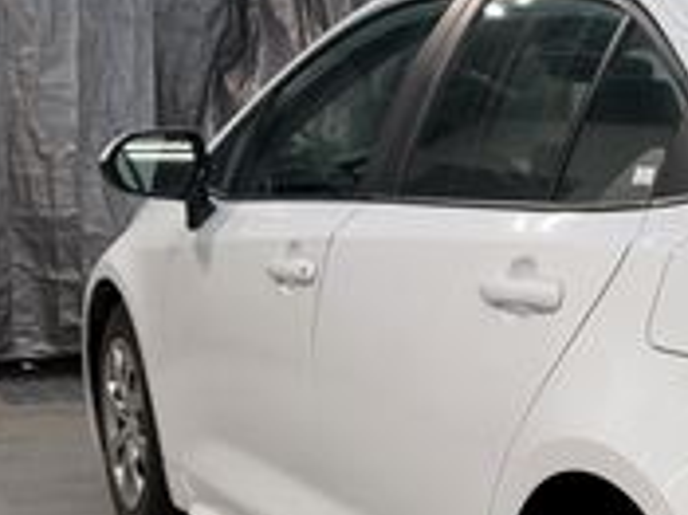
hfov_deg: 19.8
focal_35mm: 88
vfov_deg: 16.4
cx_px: 983
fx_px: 1748
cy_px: 515
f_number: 1.8
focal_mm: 6.93
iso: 64
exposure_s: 1/293
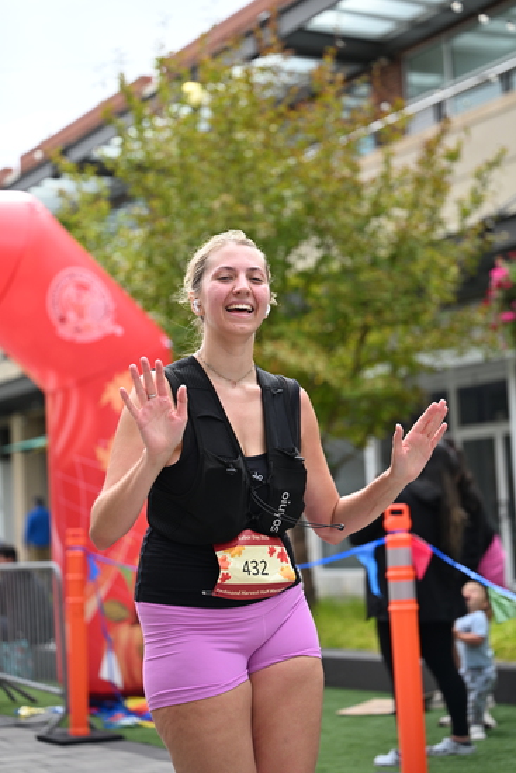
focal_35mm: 70
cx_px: 258
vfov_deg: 28.8
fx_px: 1504
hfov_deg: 19.5
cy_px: 386
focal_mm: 70
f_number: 2.8
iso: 640
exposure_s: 1/2500
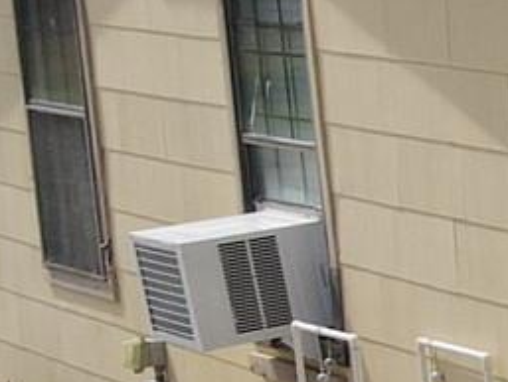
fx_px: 2804
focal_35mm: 191
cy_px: 532
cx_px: 1718
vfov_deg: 7.7
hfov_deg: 8.2
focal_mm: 4.5
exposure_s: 1/1000
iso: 100
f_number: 2.8
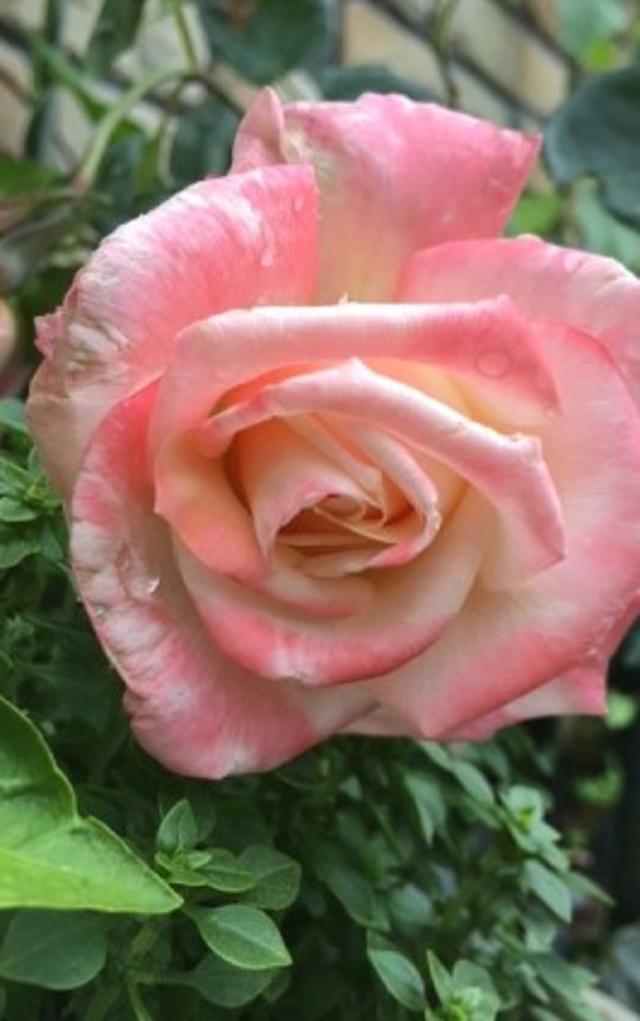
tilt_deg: +2.2
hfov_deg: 40.5
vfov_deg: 61.2
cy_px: 513
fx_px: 864
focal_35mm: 31
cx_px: 382
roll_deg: -5.3
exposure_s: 1/40
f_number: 2.2
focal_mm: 4.15
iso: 25
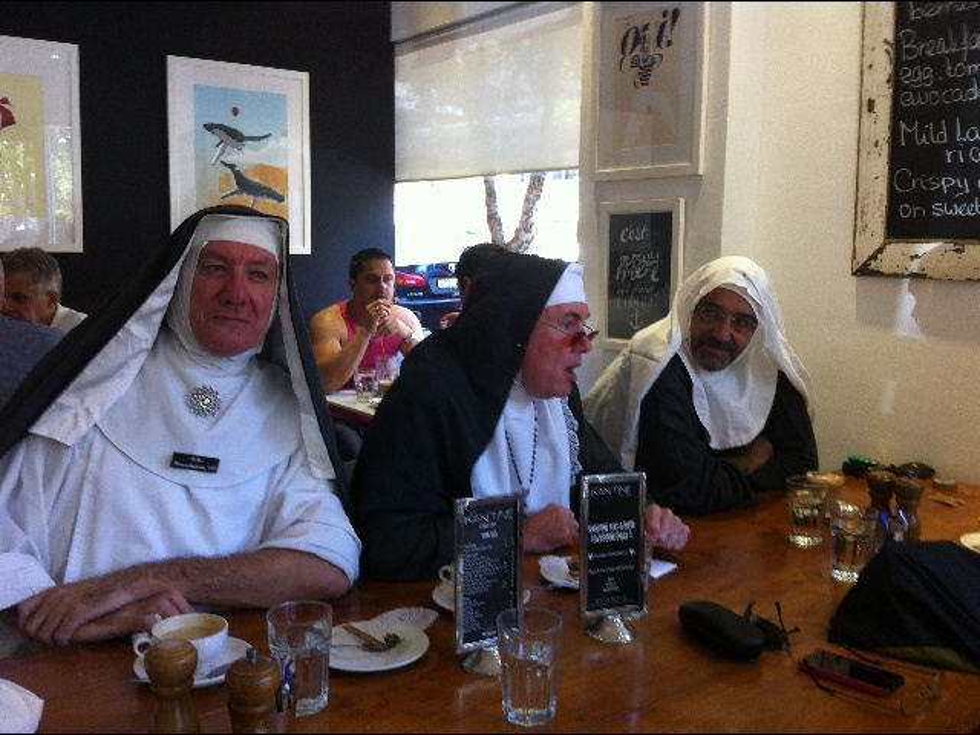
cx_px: 490
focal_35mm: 35
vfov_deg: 40.7
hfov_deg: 52.6
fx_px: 991
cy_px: 368
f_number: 2.8
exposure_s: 1/24
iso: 80
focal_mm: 3.85
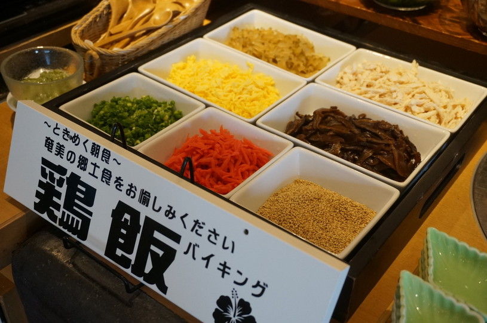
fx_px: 567
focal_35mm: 42
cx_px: 244
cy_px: 162
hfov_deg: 46.5
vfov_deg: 31.8
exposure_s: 1/60
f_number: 4.5
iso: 800
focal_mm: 28
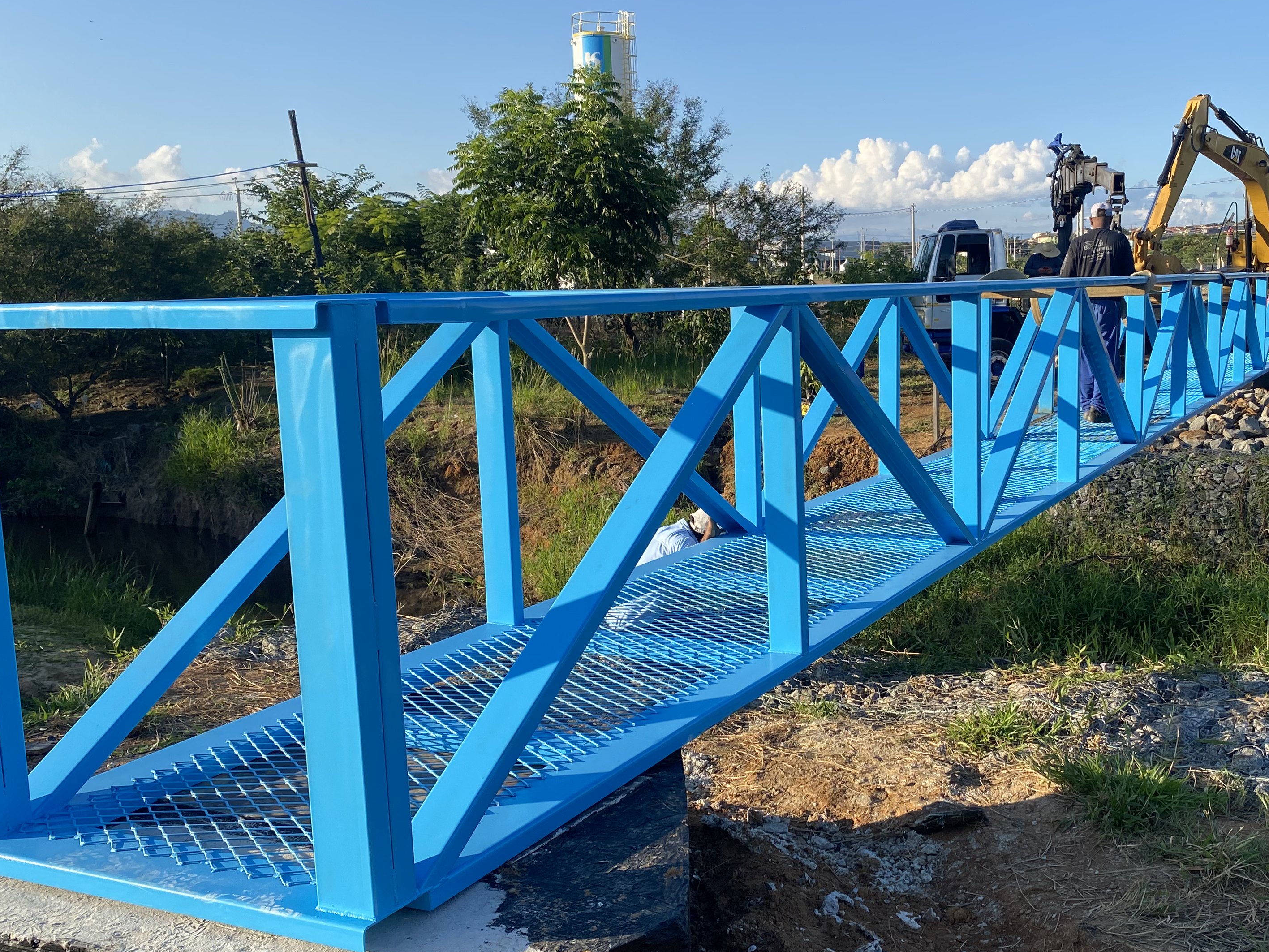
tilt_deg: -7.8
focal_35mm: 37
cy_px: 507
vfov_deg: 38.7
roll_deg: +0.7
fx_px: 1356
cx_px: 856
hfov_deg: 49.2
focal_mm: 4.25
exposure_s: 1/1300
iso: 32
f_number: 1.8
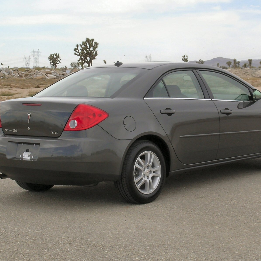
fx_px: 657
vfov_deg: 22.5
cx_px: 147
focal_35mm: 77
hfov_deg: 22.5
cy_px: 130
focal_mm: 13.5
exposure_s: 1/184
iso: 50
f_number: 7.6
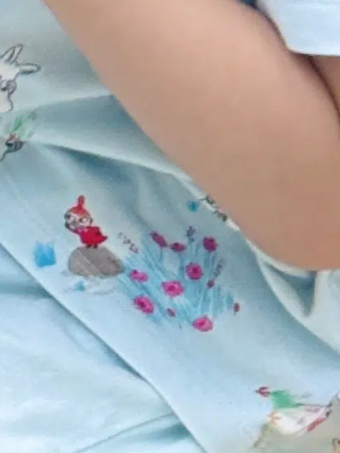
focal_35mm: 350
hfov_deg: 4.1
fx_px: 4582
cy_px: -1163
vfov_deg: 5.2
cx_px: -692
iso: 125
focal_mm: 6.76
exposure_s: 1/50
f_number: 1.78
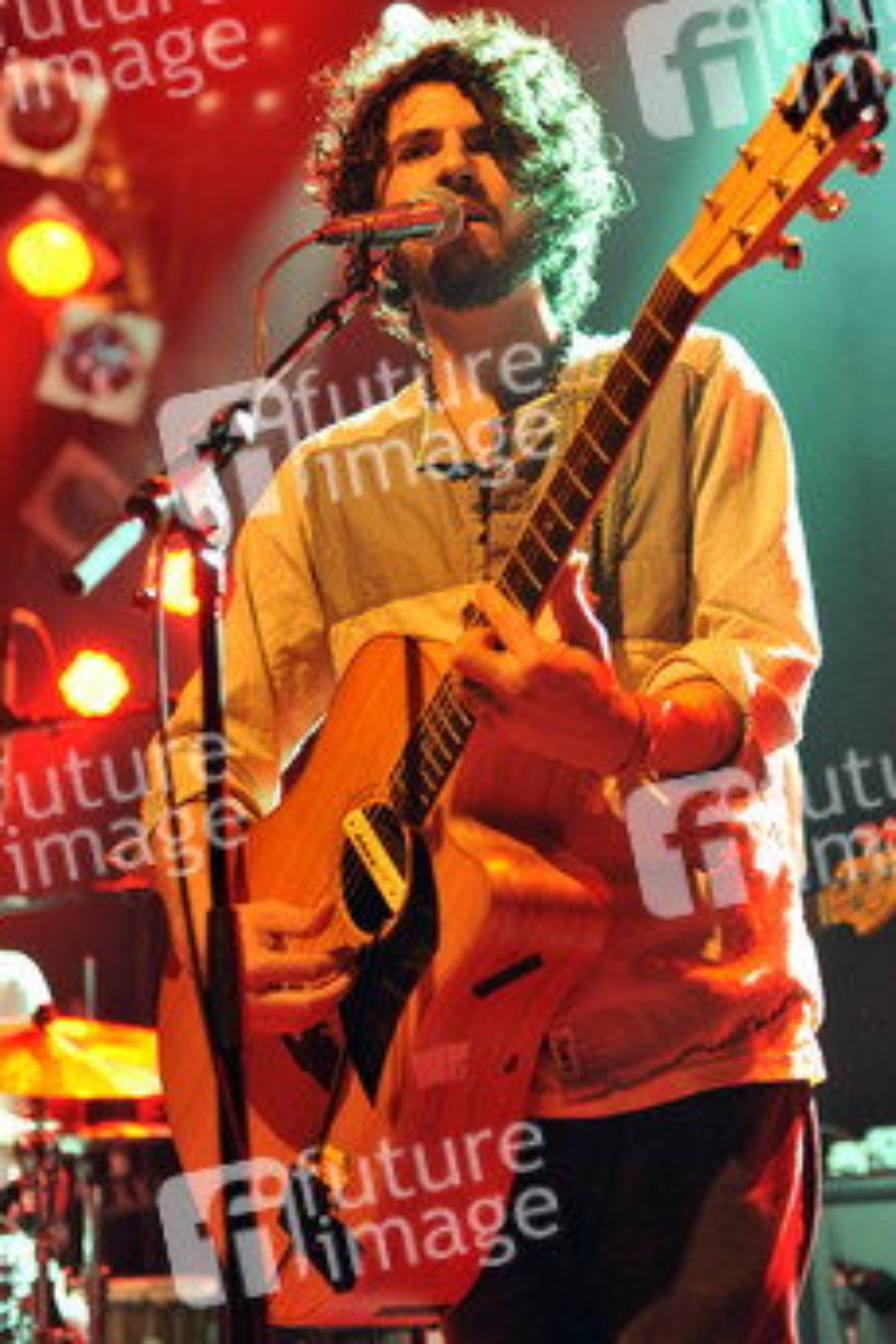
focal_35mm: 58
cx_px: 473
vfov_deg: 34.5
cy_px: 631
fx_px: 2165
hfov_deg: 23.4
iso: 2500
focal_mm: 50
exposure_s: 1/160
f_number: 2.8
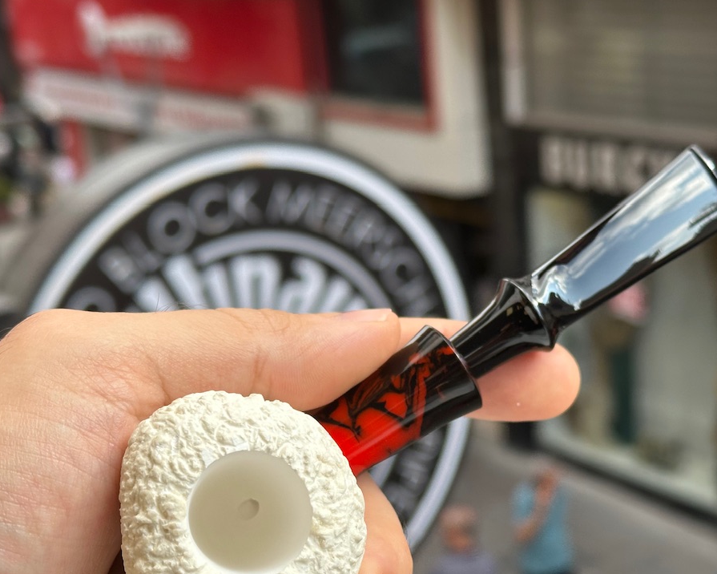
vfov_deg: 22.7
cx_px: 415
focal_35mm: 67
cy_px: 366
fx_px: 1422
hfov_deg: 28.3
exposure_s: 1/803
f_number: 1.78
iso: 64
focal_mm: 6.86
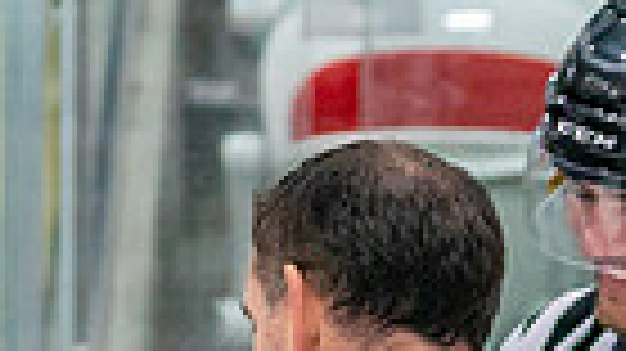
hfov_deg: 6.1
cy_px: 652
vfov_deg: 3.4
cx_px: 528
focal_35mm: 352
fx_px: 5839
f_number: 2.8
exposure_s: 1/1250
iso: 3200
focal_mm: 72
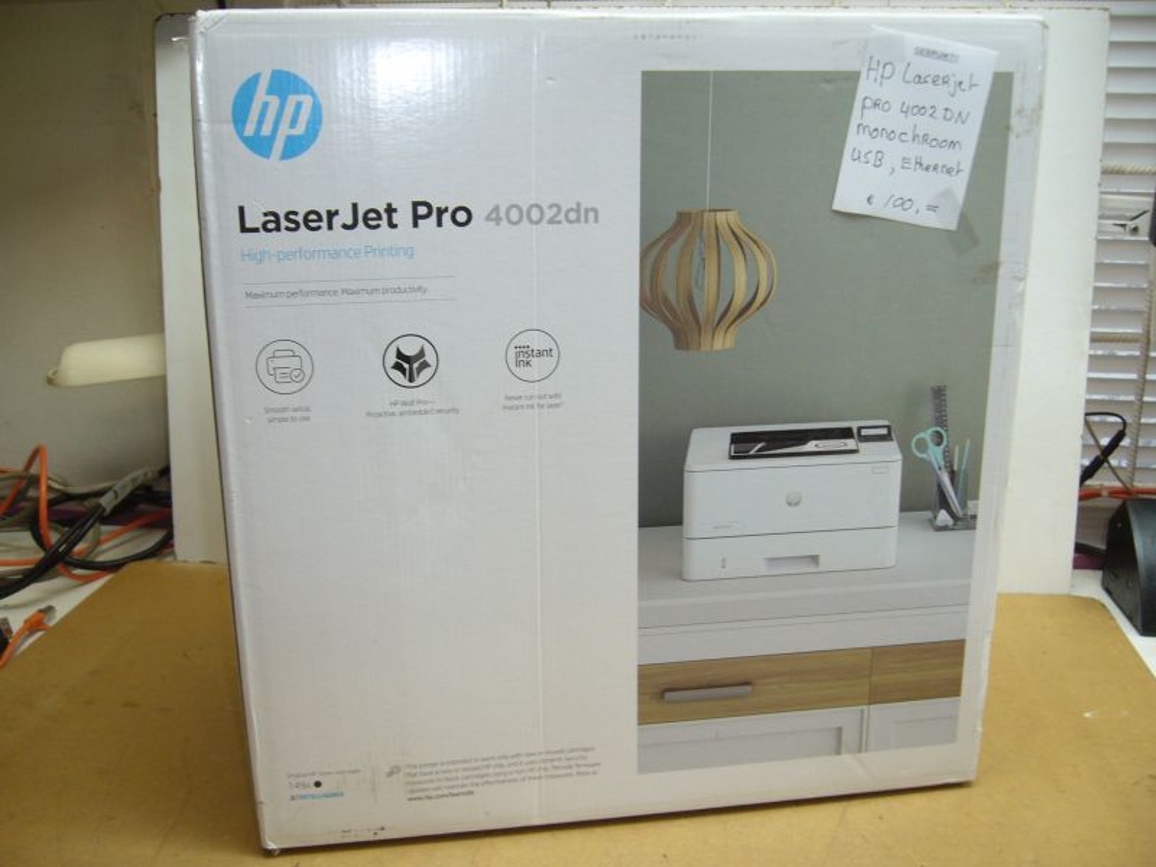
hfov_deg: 52.6
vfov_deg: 40.7
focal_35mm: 35
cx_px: 578
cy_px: 434
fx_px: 1169
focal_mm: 5.8
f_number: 2.8
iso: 100
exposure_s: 1/30
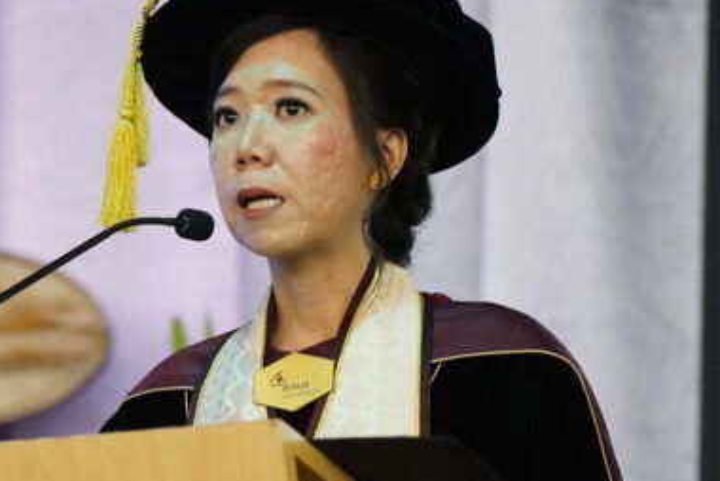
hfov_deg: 4.8
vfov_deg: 3.2
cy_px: 313
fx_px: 8526
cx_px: 237
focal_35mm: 426
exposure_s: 1/250
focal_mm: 141
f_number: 2.8
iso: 6400
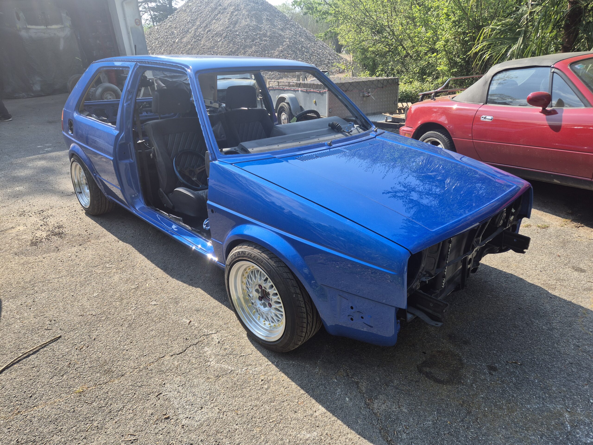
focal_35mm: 23
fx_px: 394
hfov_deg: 73.9
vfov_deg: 58.9
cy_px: 222
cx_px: 296
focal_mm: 5.4
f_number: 1.8
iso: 25
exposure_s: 1/770
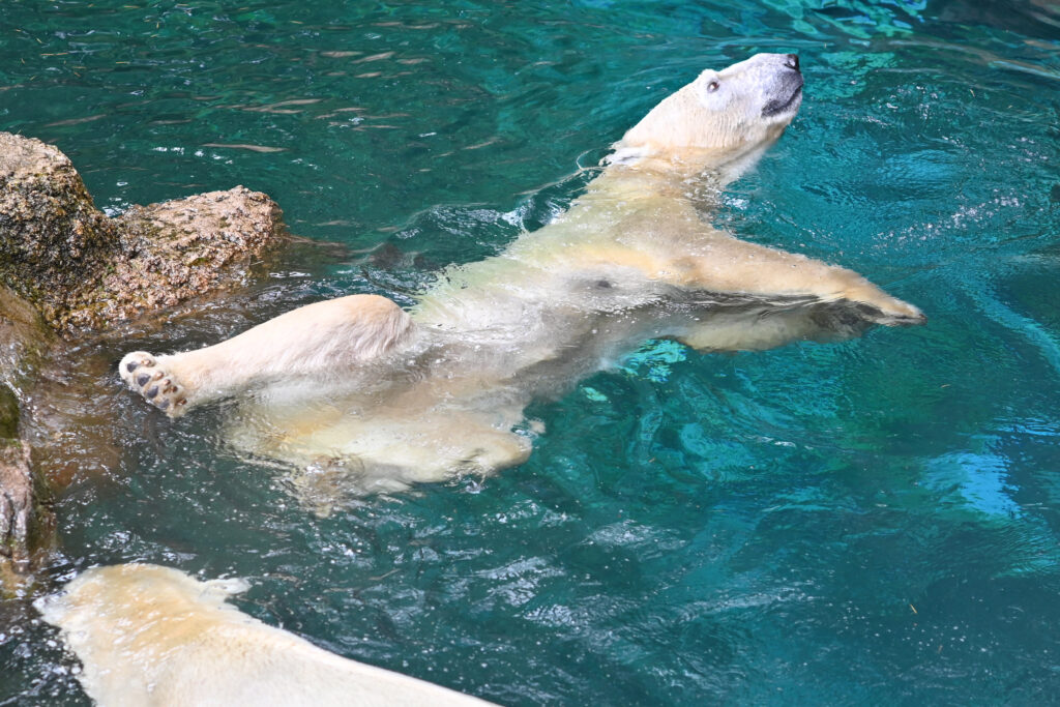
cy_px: 354
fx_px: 4623
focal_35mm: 157
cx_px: 530
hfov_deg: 13.1
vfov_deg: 8.7
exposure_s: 1/160
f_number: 2.5
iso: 200
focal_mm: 105
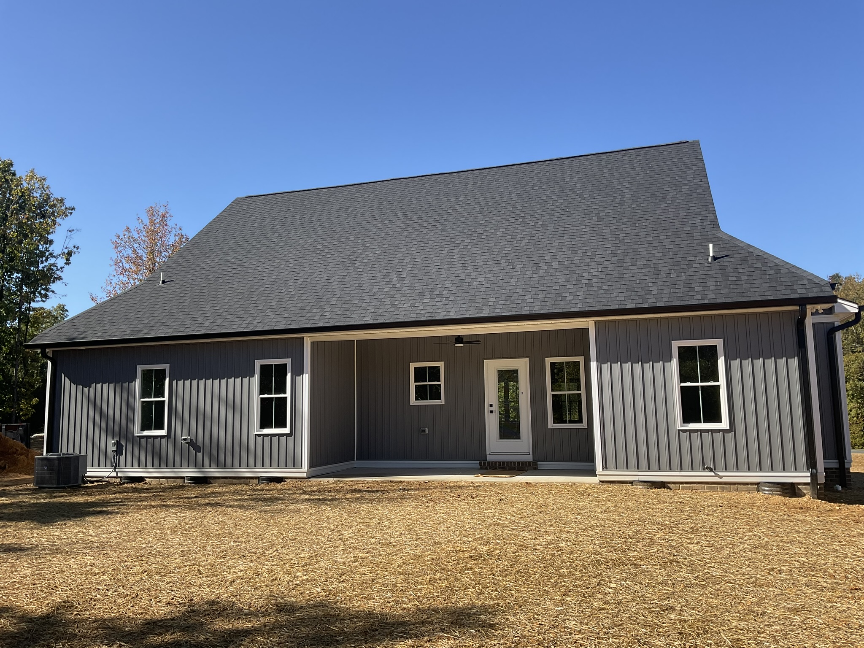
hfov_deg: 61.7
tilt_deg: +5.9
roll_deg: +1.6
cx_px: 432
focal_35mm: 29
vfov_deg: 48.2
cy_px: 324
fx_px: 724
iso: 16
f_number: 1.8
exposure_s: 1/1195
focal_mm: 3
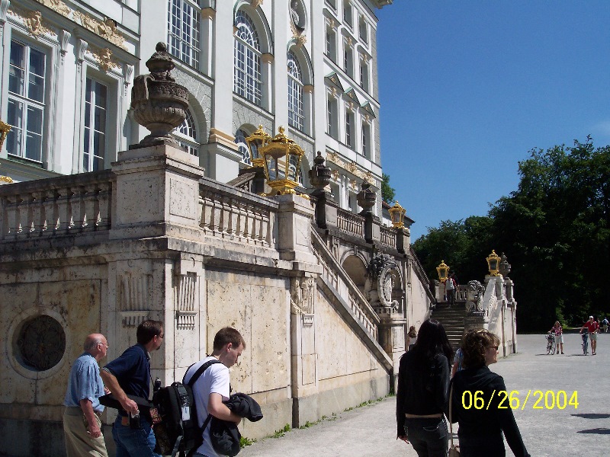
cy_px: 228
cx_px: 305
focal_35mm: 38
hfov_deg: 49.0
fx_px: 670
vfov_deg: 37.7
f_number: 4.8
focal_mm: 8
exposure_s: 1/1000
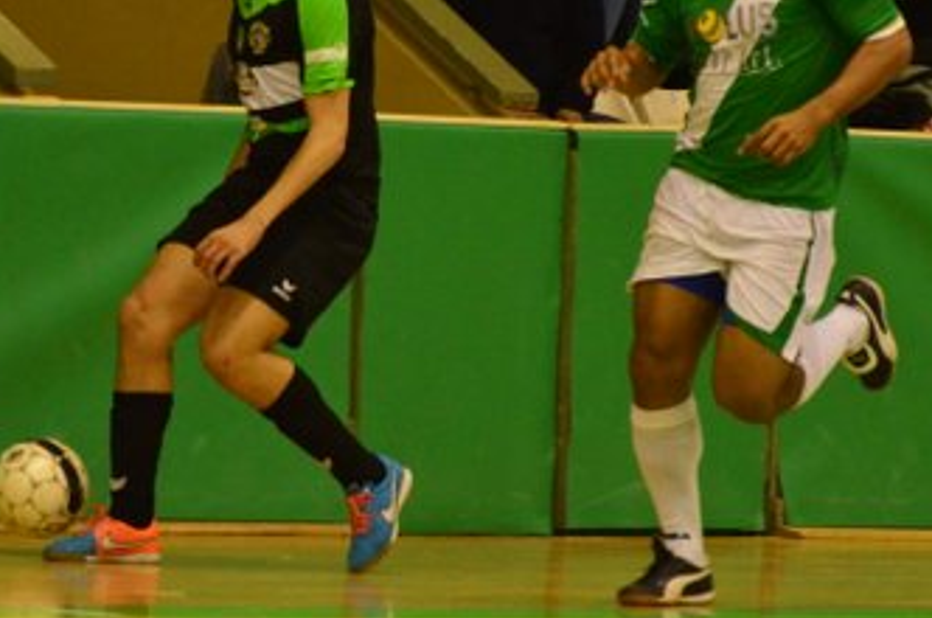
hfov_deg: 3.3
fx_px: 16098
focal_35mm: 623
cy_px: 197
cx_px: 255
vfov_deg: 2.2
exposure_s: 1/400
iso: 4000
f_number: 5.3
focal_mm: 230
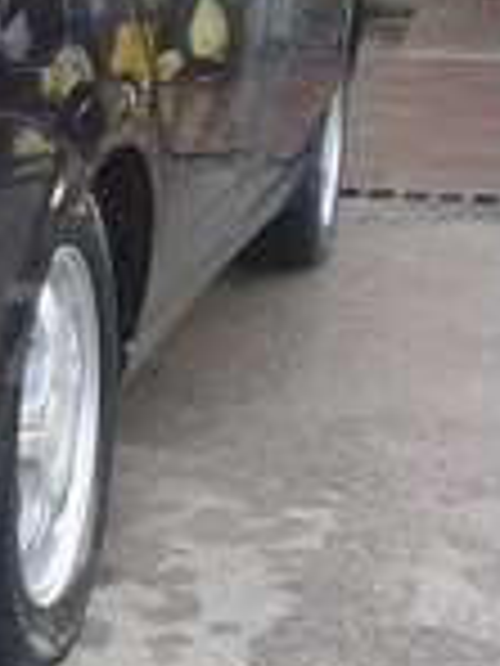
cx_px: -266
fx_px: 2003
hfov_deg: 13.4
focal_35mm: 104
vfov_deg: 18.9
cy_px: 333
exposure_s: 1/50
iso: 64
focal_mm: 3.3
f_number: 2.2
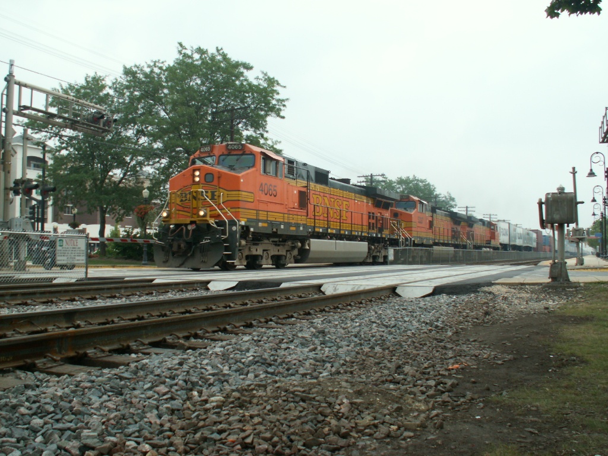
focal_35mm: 35
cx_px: 304
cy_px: 228
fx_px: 615
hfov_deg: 52.6
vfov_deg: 40.7
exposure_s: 1/250
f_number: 4
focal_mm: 5.86
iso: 50
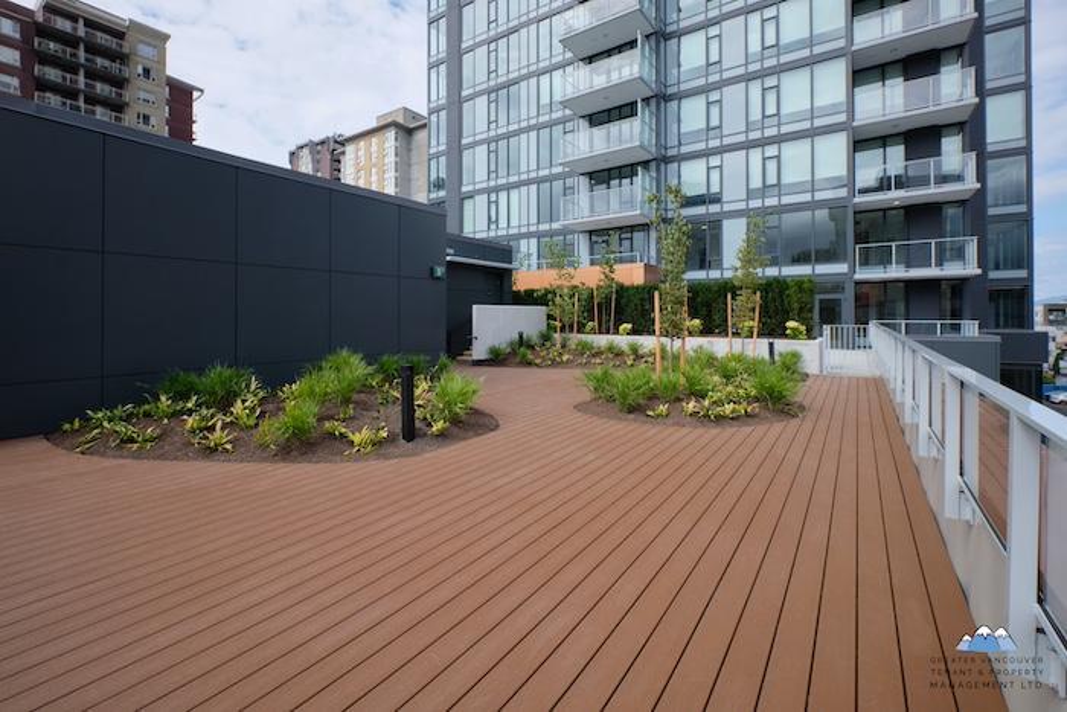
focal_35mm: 15
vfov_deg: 77.4
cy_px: 356
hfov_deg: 100.4
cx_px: 534
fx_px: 445
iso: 400
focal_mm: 10
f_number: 10
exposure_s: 1/250
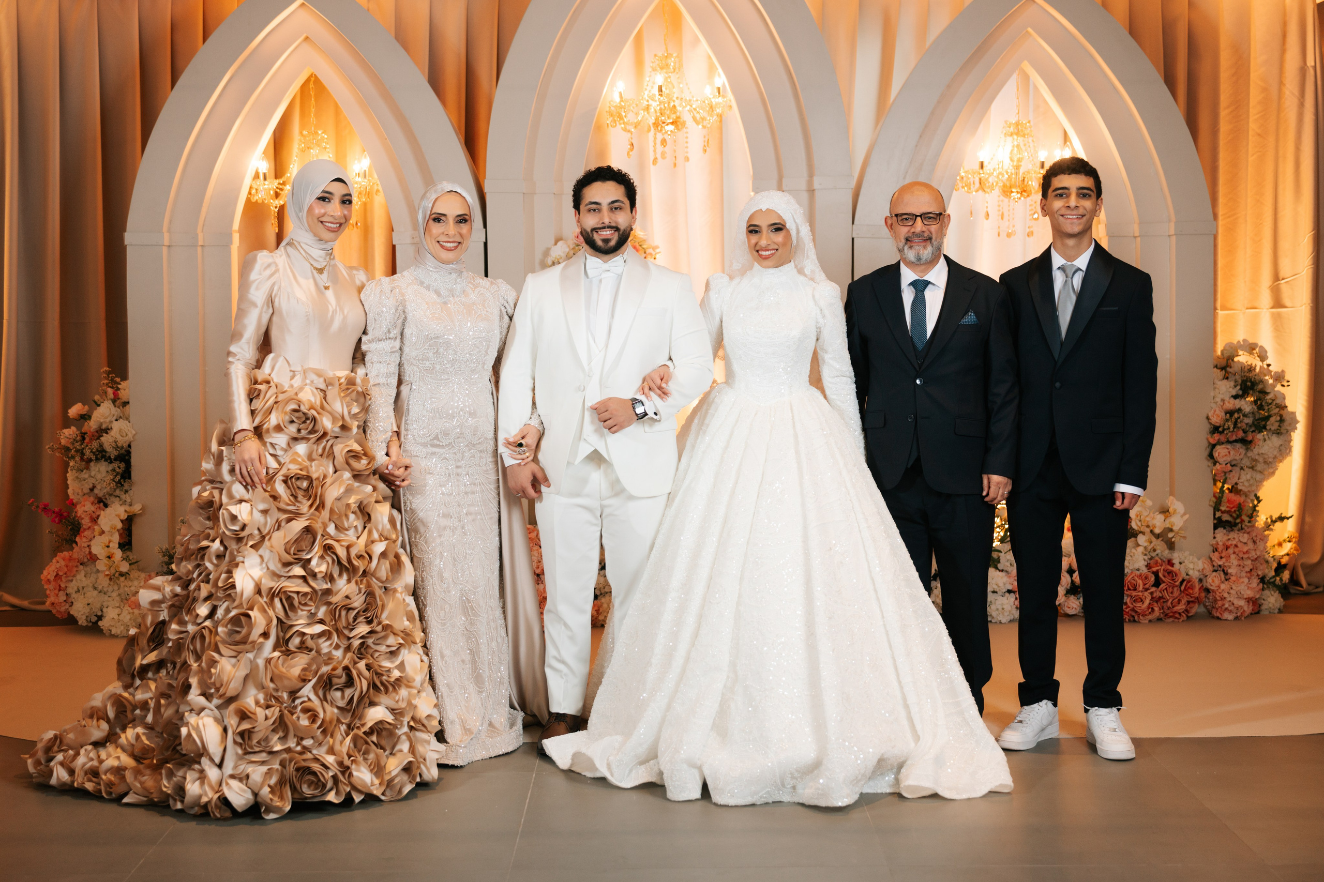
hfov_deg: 40.8
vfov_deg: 27.8
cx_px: 650
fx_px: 1781
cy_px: 439
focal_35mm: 48
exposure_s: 1/200
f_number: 2.8
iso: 400
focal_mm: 47
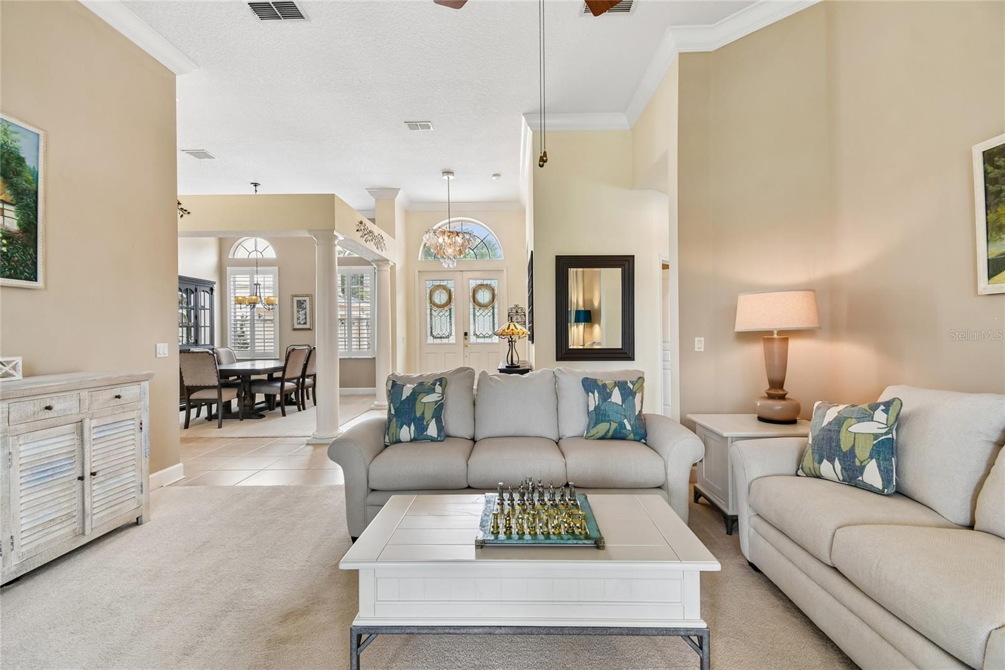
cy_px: 335
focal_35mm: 15
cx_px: 502
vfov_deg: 77.3
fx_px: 419
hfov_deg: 100.4
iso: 100
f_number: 8
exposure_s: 1/10
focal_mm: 10
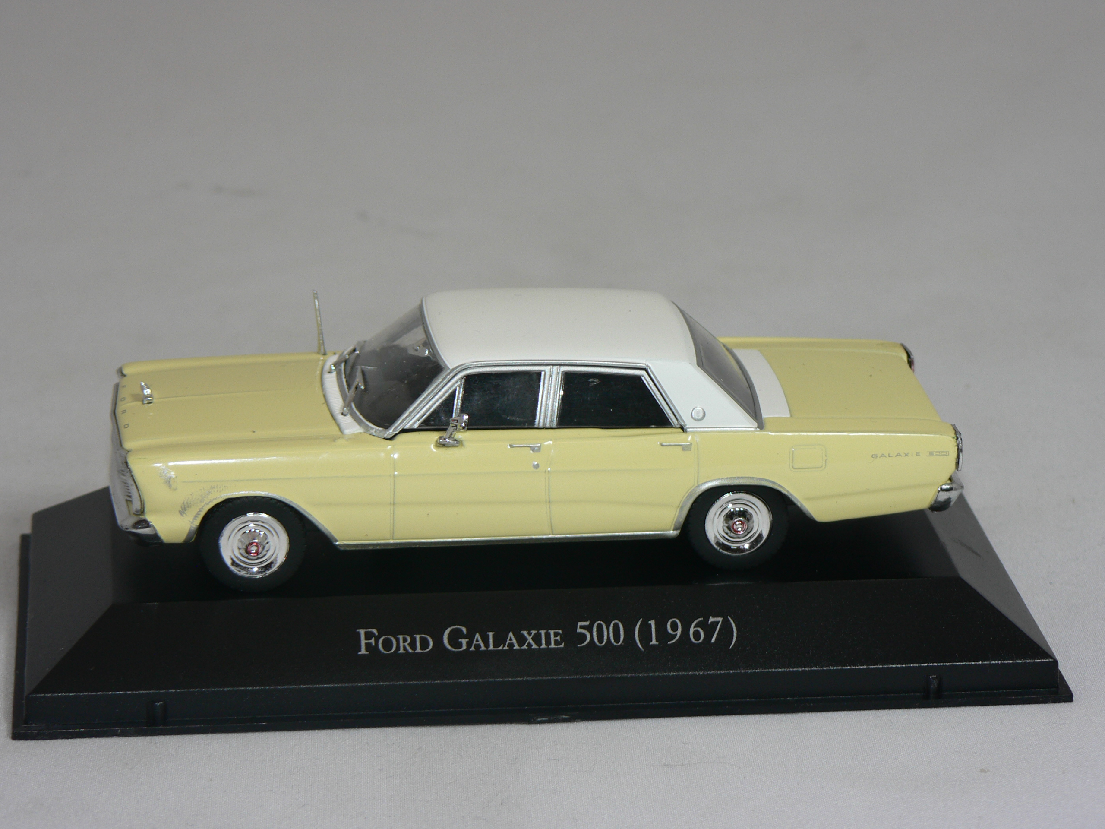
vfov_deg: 12.1
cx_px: 552
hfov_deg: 16.1
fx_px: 3894
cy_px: 414
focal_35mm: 122
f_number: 3.2
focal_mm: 20.3
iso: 80
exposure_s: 1/60
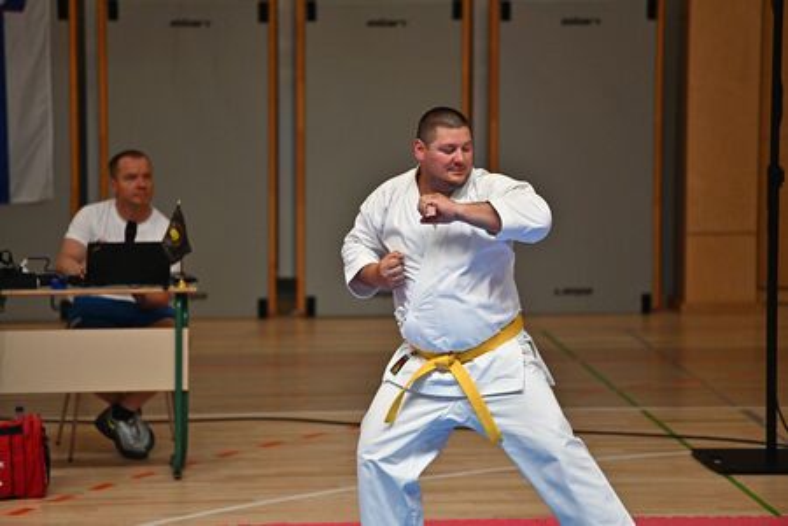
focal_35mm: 200
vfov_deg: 6.9
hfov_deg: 10.3
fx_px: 4377
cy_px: 263
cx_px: 394
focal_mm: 200
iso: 2000
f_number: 2.8
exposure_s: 1/5000
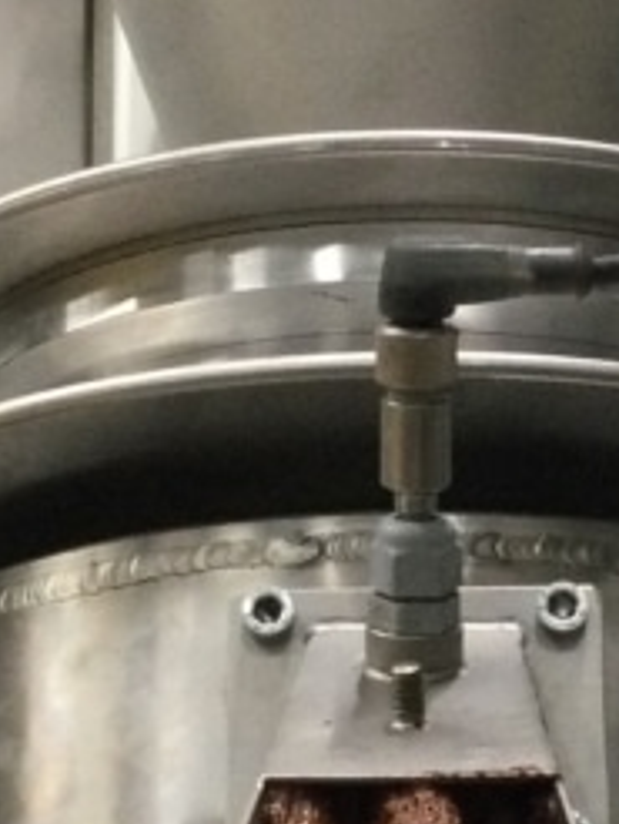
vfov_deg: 15.2
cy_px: 533
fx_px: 3070
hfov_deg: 11.4
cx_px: 576
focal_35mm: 129
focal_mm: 3.3
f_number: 2.4
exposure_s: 1/33
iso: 200
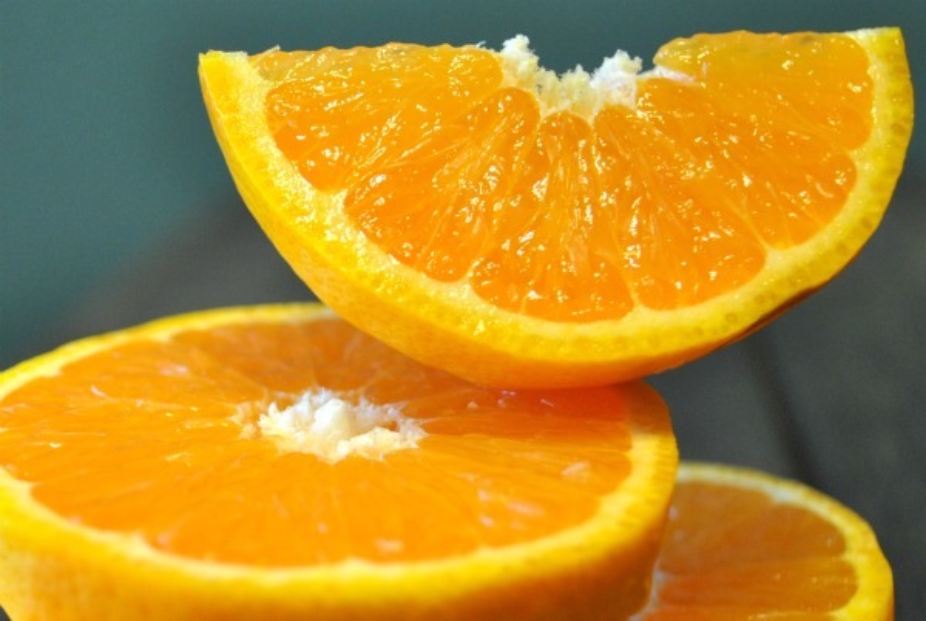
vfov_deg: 30.0
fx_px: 1159
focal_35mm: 45
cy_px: 310
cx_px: 463
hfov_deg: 43.5
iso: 400
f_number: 4.5
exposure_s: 1/25
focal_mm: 30
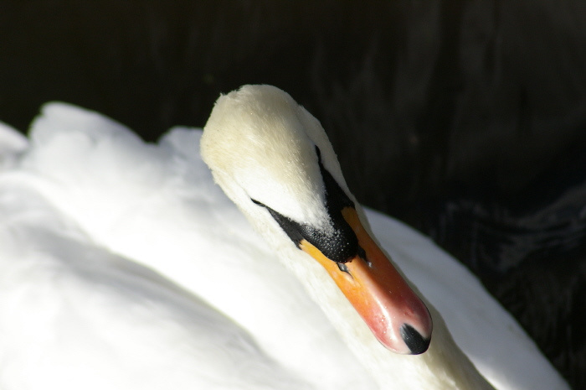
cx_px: 293
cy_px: 195
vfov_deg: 3.0
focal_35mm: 450
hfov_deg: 4.6
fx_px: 7316
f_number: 8
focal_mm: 300
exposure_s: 1/1500
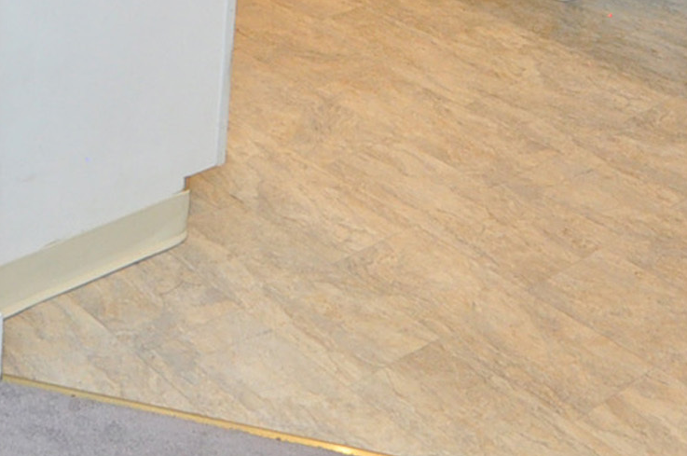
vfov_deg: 19.4
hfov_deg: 27.4
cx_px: -134
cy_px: -125
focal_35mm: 65
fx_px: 1238
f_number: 5
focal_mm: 11
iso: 640
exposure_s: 1/30
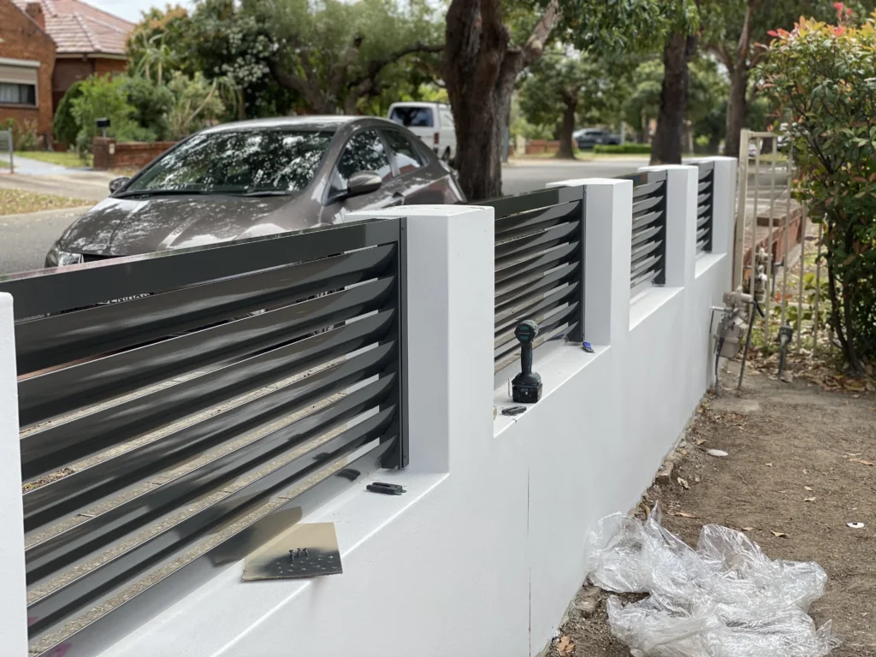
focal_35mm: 52
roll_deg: -0.1
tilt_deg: -8.3
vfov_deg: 28.0
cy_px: 328
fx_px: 1316
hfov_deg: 36.8
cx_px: 438
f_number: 2
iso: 20
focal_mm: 6
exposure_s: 1/705
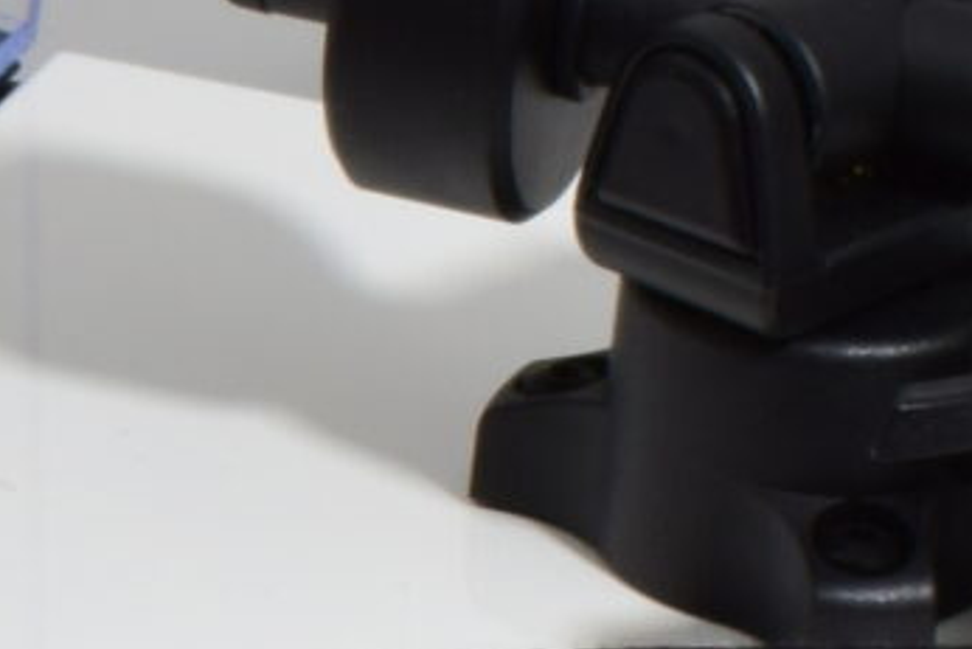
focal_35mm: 399
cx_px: -1309
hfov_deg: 5.0
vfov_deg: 3.4
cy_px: 1136
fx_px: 10777
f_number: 25
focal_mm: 36
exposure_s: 2
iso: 100
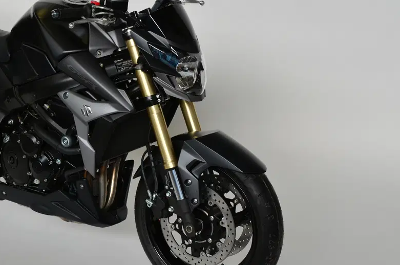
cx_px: 111
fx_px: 1176
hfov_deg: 19.2
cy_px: 112
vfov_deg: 12.9
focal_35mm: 106
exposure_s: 1/60
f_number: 6.3
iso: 500
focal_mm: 46
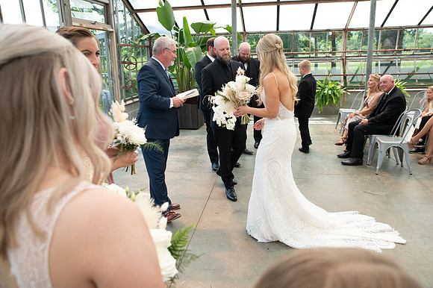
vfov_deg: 42.3
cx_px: 216
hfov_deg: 60.3
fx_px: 373
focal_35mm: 31
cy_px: 144
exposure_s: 1/200
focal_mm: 31
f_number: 4.5
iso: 160
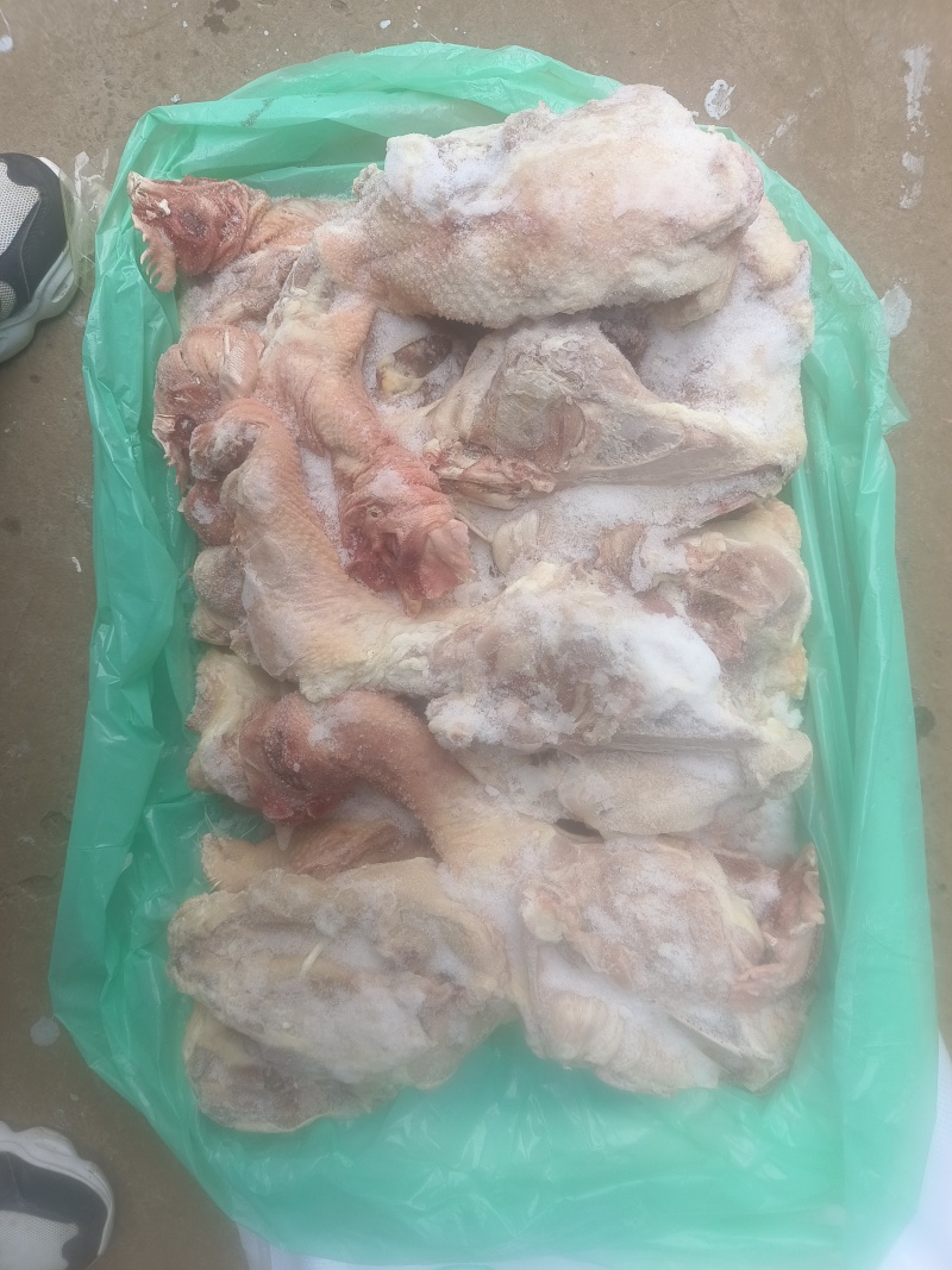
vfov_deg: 73.9
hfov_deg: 58.9
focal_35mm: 23
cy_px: 635
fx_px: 844
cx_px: 476
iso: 201
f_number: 1.88
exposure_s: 1/100
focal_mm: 5.59
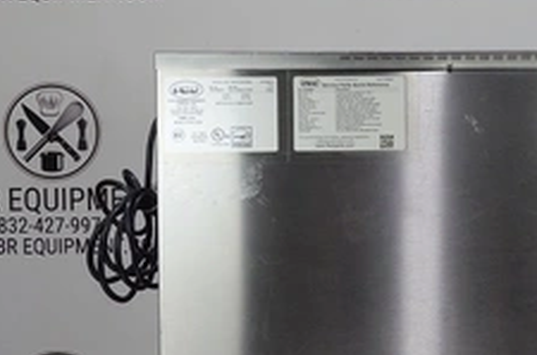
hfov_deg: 34.3
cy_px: 172
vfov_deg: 23.7
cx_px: 413
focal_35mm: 57
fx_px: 848
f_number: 10
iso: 1000
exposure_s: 1/40
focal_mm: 12.01
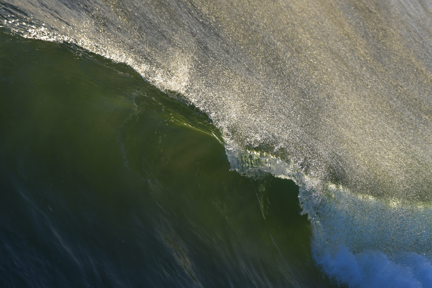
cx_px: 295
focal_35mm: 152
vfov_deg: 9.0
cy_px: 192
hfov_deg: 13.5
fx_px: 1824
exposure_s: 1/250
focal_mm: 72
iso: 160
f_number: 8
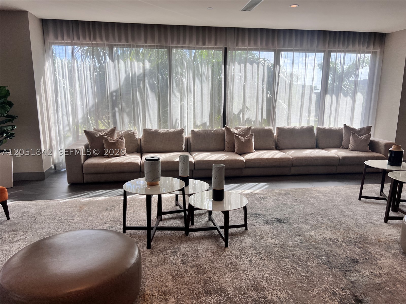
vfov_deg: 53.1
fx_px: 305
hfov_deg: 67.3
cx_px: 203
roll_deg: -0.1
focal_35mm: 26
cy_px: 152
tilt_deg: -11.1
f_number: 1.5
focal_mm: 5.7
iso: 50
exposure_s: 1/466
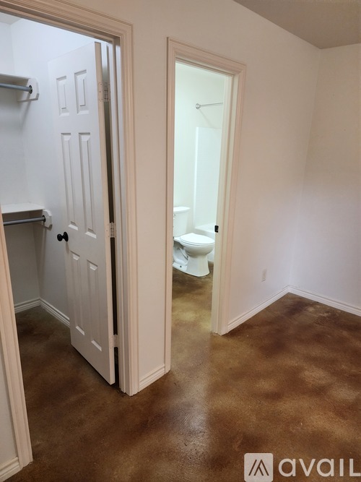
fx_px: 320
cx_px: 180
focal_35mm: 23
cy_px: 241
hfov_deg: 58.9
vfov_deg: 73.9
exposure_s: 1/120
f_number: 1.8
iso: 500
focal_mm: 6.4
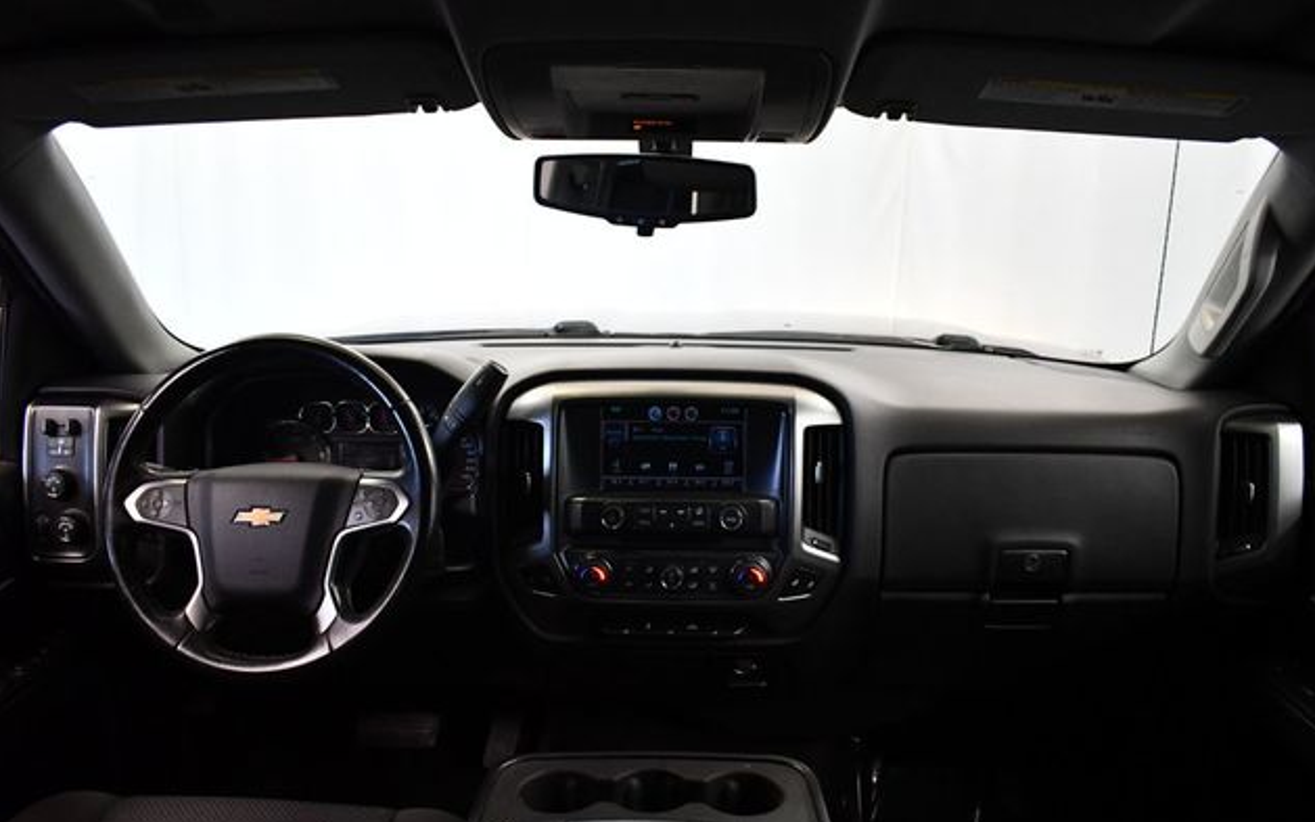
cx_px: 667
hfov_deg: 66.5
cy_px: 443
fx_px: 1003
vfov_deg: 44.5
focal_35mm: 28
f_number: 3.5
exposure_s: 1/125
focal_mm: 18
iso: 3200
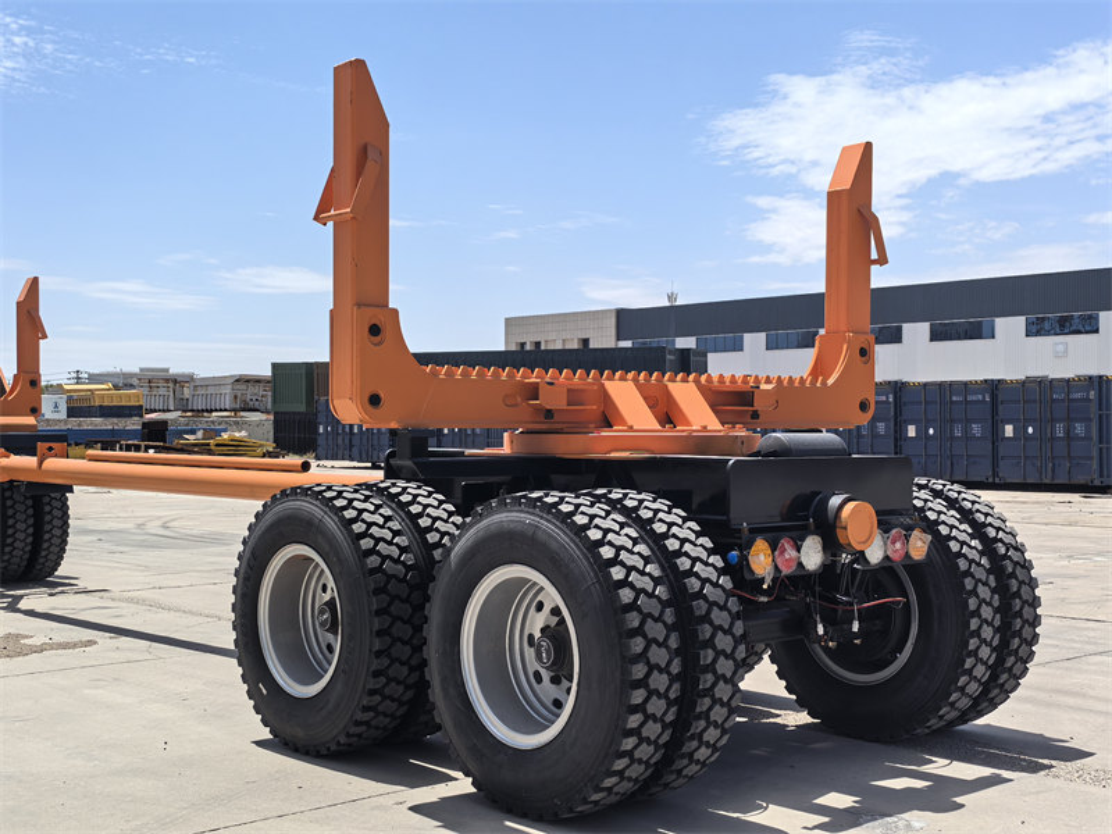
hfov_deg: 41.2
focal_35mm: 46
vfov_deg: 31.5
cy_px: 417
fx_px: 1478
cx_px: 556
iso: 50
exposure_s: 1/3937
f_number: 2
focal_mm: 5.75
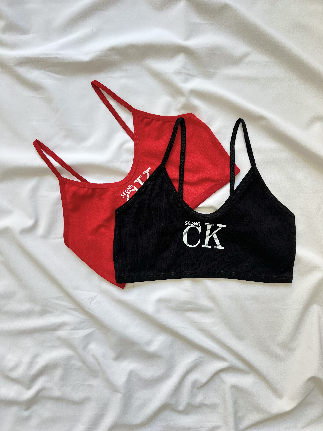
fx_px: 299
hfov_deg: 56.8
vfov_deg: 71.6
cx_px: 162
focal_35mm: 24
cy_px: 216
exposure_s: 1/100
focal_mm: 6.86
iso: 100
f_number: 1.78
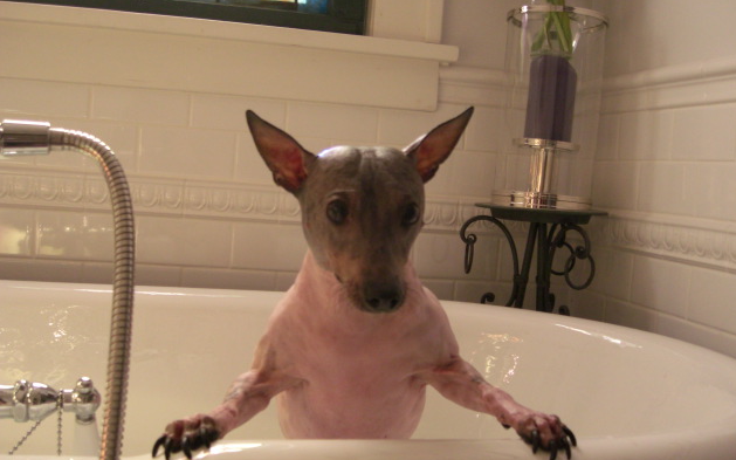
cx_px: 373
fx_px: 822
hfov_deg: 48.2
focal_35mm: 41
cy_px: 241
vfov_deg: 31.2
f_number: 2.8
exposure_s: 1/125
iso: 400
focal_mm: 7.9
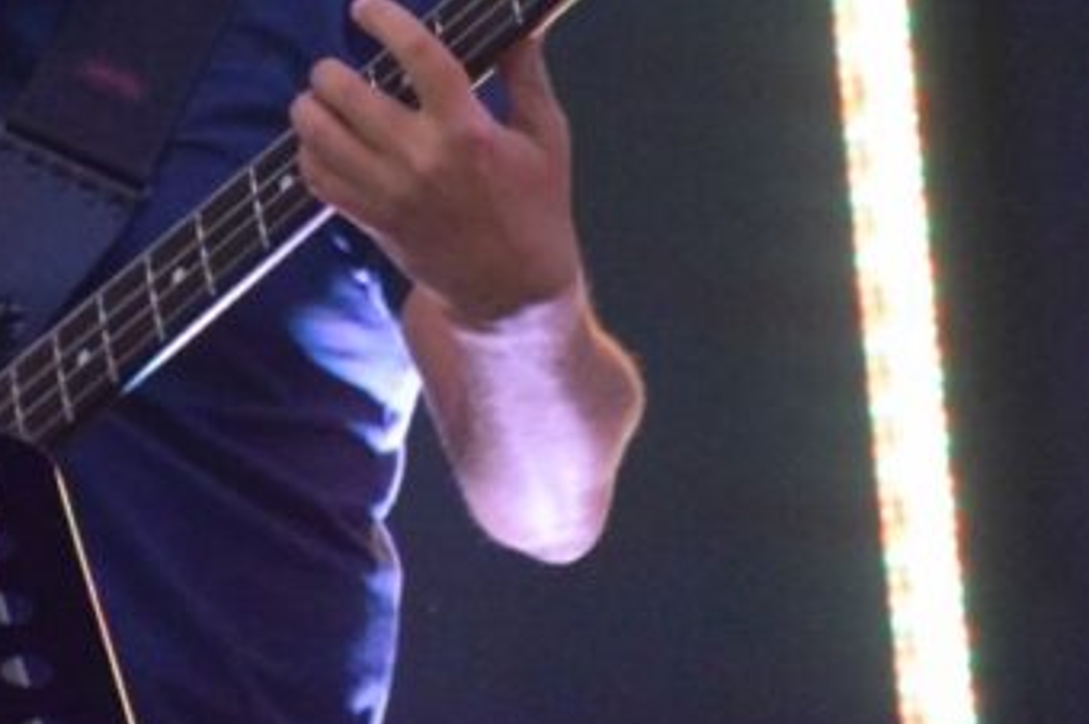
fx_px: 10762
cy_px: -3
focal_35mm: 356
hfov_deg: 5.8
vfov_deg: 3.8
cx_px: 365
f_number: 5.6
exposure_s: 1/50
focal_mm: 105
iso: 12800
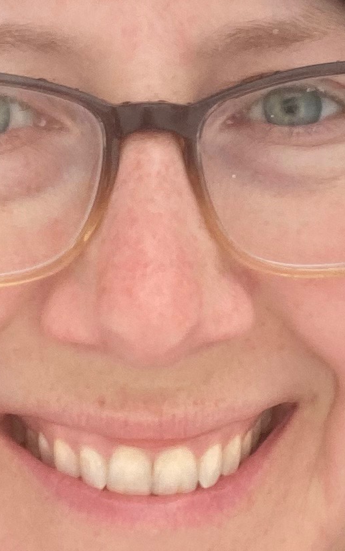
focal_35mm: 127
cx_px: 256
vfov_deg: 16.4
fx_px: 1910
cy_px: 150
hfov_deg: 10.3
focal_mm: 2.87
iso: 40
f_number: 2.2
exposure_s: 1/121
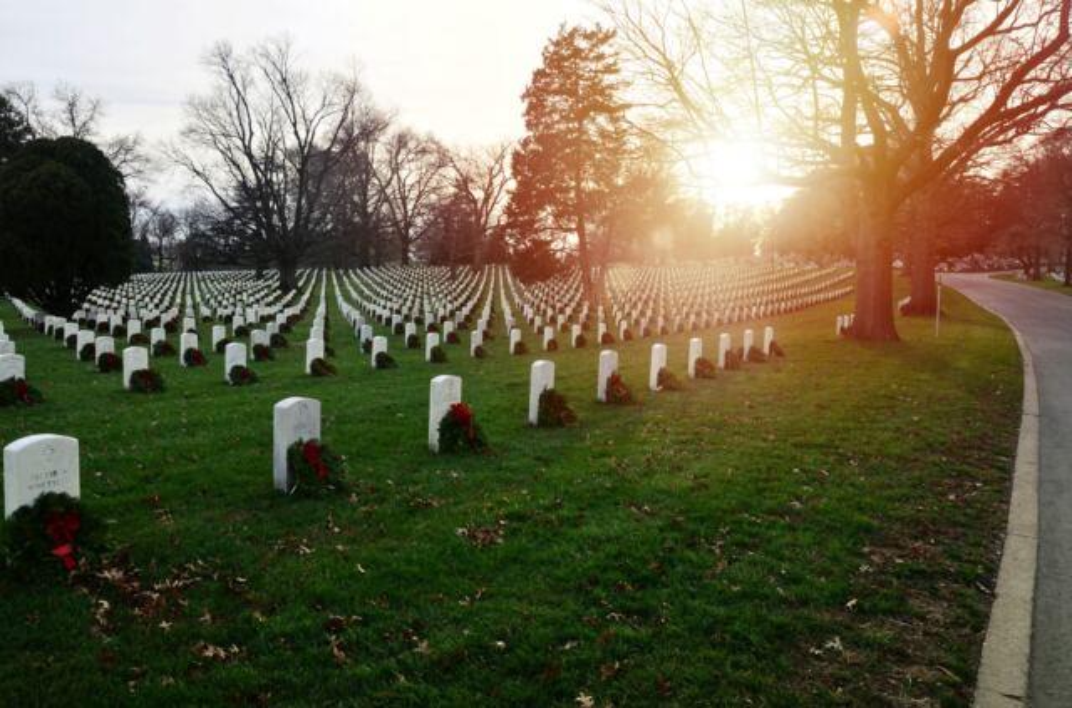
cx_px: 536
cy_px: 354
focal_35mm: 27
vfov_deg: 47.7
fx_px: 802
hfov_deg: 67.5
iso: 200
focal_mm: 18
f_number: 9
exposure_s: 1/200
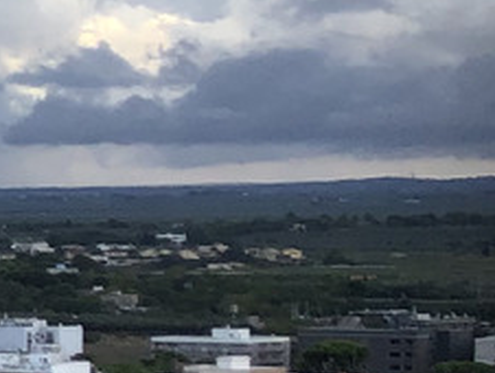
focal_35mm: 198
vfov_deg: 7.5
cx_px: -1218
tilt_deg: -3.4
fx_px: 2834
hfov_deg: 7.9
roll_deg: +0.8
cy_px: 399
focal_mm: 4
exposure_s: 1/454
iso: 20
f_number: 1.8
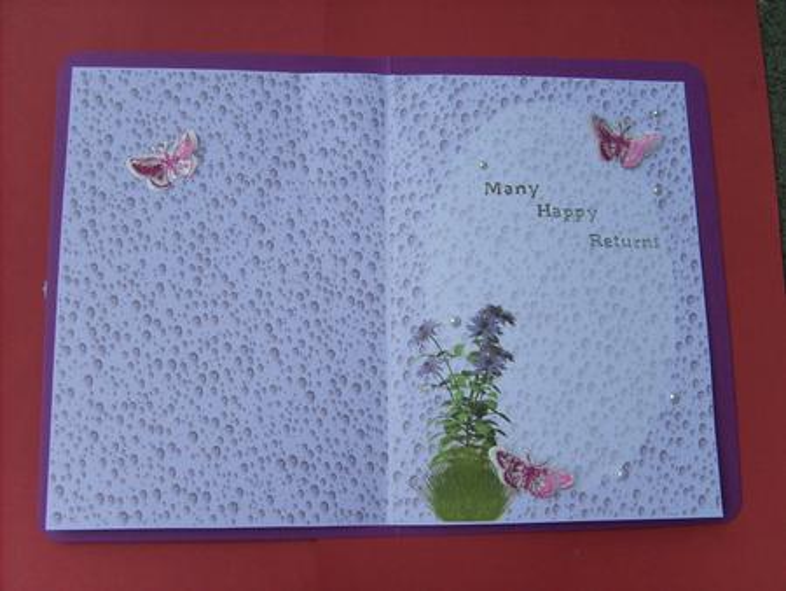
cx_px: 393
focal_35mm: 35
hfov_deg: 52.6
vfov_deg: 40.7
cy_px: 296
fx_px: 795
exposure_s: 1/1000
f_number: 2.8
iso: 50
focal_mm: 5.8
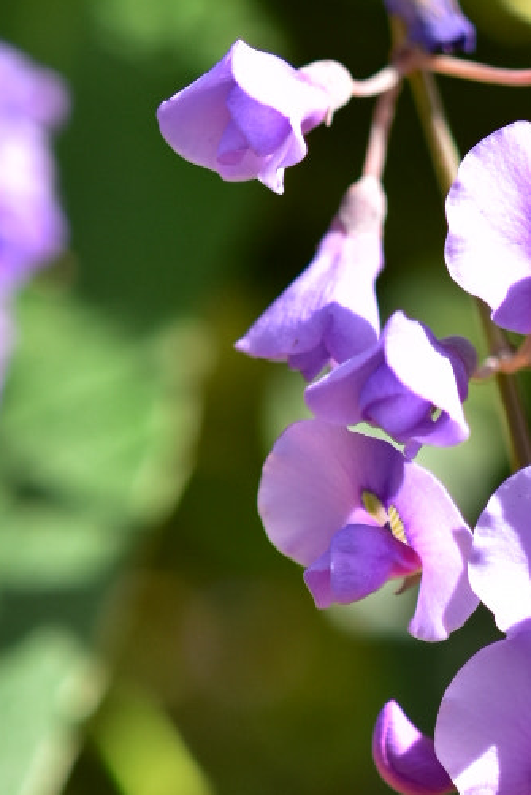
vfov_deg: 5.0
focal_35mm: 412
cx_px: 598
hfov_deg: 3.3
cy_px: 705
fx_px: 9100
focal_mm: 85
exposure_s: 1/250
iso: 320
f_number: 6.3
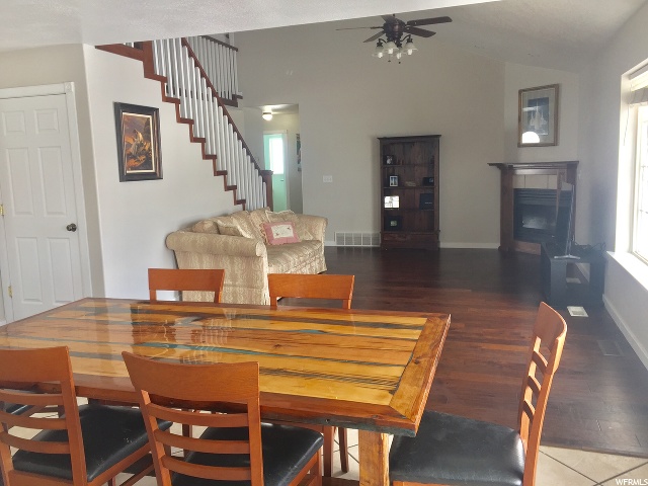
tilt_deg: -7.1
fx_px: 543
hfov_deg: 61.7
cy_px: 243
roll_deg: +2.0
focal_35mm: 29
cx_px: 324
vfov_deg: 48.2
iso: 40
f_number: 2.2
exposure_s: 1/60
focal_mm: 4.15
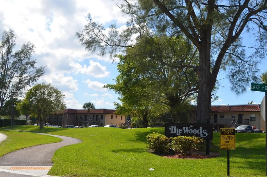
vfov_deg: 31.8
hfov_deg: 46.5
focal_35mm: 42
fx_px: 311
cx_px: 142
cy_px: 91
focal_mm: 26
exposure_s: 1/250
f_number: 8
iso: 100
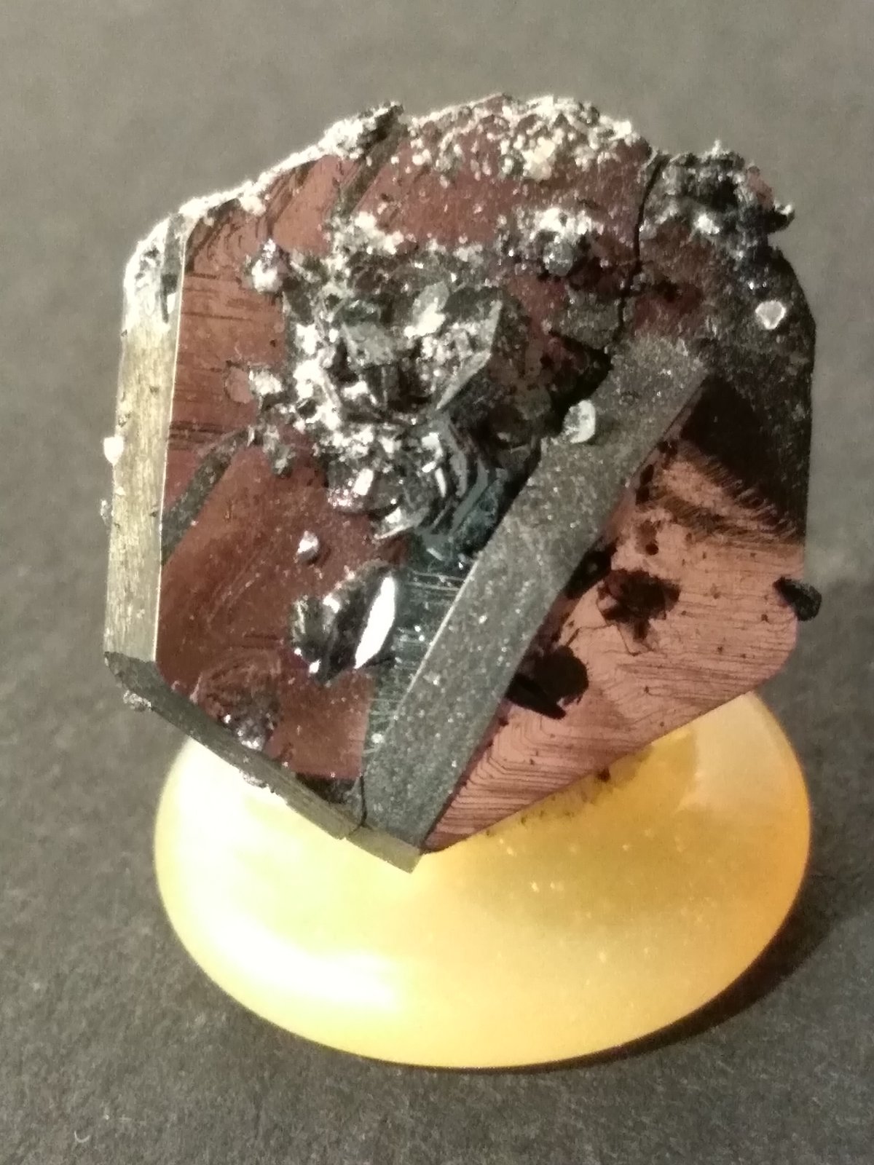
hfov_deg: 53.1
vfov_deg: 67.3
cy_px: 582
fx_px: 875
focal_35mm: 26
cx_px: 437
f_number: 2
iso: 790
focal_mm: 3.54
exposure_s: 1/25
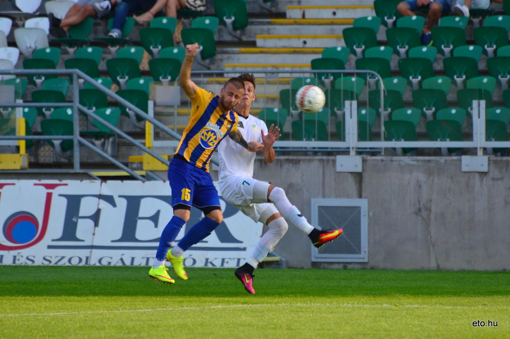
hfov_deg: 4.6
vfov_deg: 3.0
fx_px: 6370
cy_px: 170
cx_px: 255
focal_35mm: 450
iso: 400
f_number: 5.6
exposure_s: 1/500
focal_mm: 300
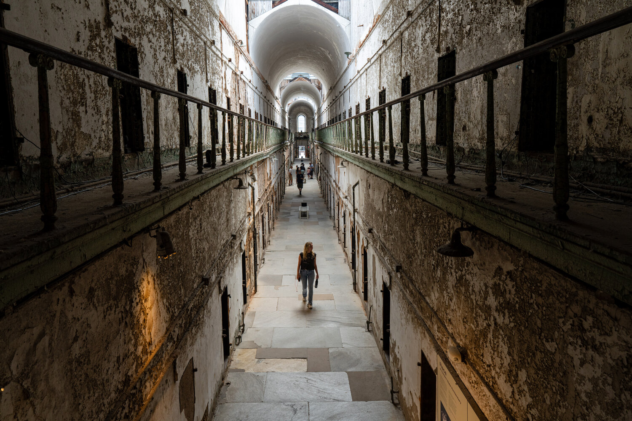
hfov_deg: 69.4
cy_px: 210
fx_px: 456
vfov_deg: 49.6
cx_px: 316
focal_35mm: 26
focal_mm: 26
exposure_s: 1/80
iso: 400
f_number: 6.3
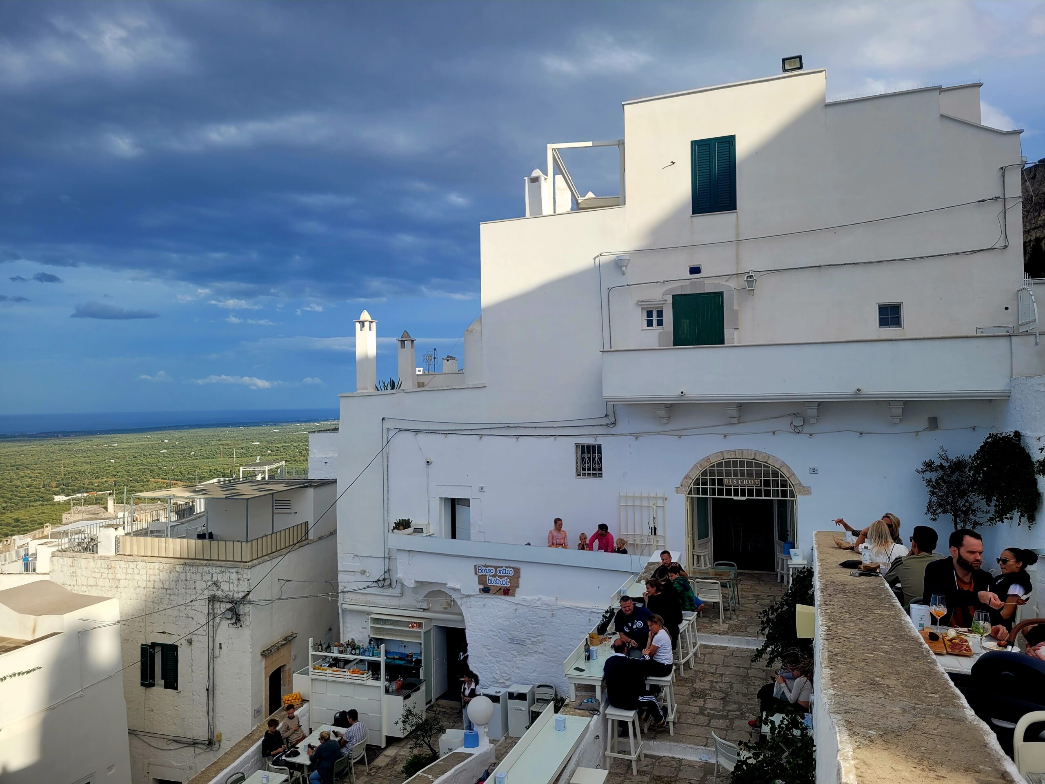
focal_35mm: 26
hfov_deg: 67.3
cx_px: 522
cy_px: 392
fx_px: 785
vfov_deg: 53.1
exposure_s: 1/2500
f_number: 1.8
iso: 40
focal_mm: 5.4
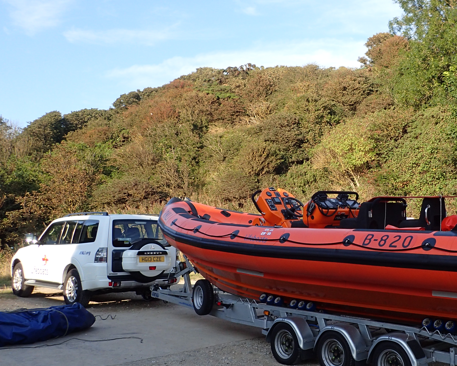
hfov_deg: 42.0
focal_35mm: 42
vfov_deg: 35.7
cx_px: 363
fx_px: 568
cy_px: 196
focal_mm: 4.5
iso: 100
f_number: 2.8
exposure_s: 1/640
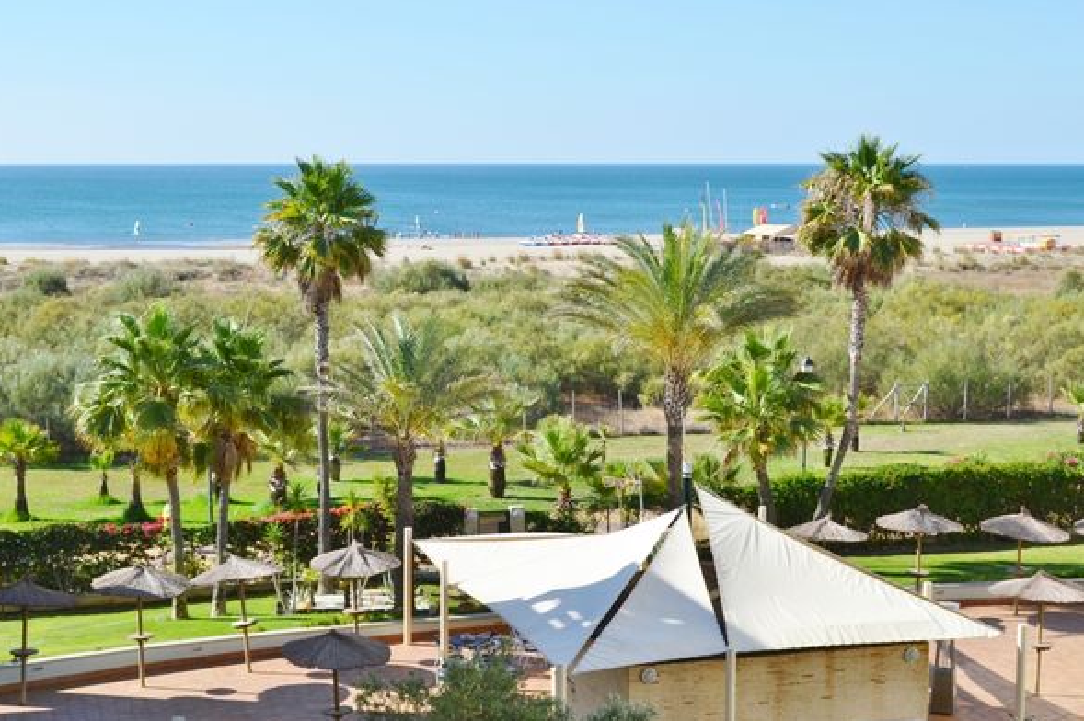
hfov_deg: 37.2
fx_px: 1610
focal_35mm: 54
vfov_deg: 25.3
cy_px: 360
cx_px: 539
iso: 100
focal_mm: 35
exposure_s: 1/250
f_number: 8
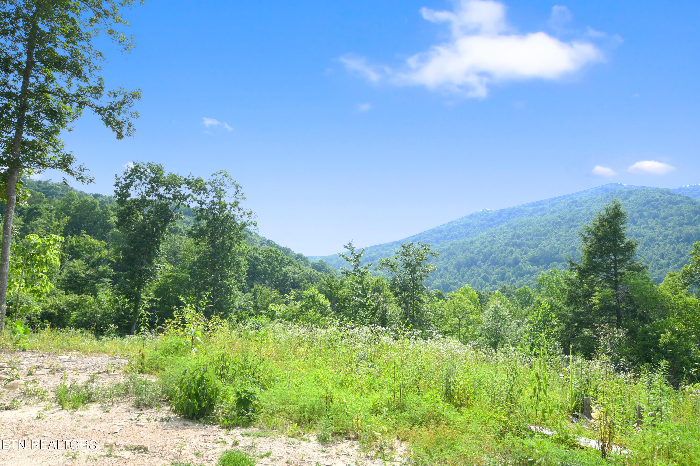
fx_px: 496
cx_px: 350
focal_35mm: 26
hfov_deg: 70.5
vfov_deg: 50.4
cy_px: 233
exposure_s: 1/200
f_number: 9
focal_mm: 17
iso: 250
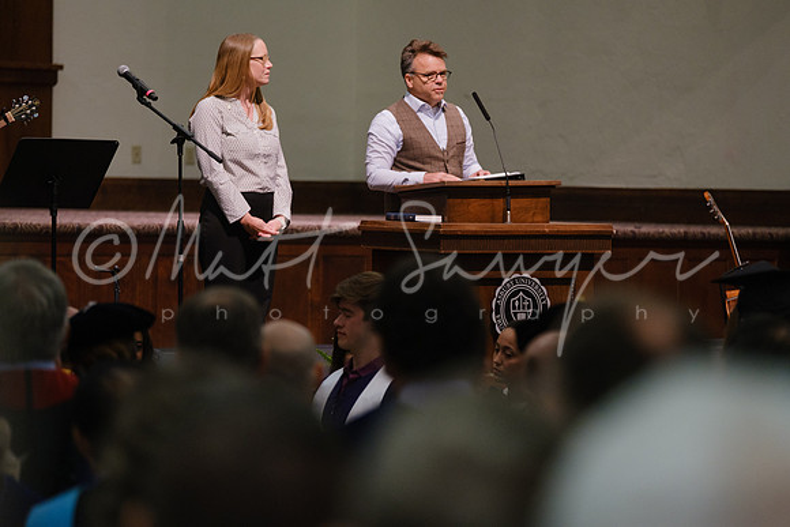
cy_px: 264
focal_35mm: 179
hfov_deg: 11.5
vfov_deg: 7.7
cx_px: 395
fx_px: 3929
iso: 1600
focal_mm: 119.2
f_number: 3.2
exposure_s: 1/125
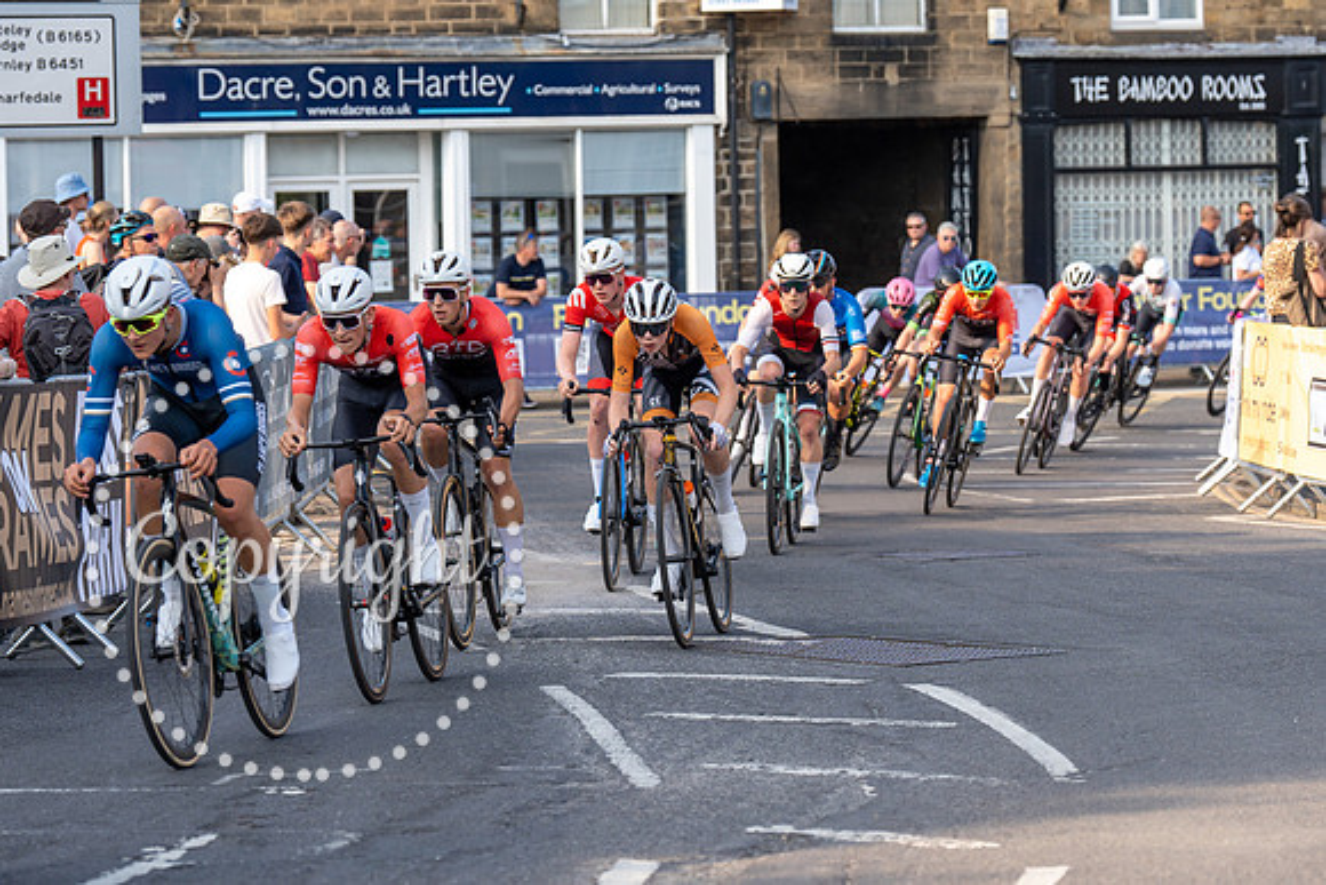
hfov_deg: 15.2
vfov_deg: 10.2
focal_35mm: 135
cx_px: 795
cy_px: 334
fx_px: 4967
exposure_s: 1/1000
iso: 160
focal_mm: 108
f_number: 4
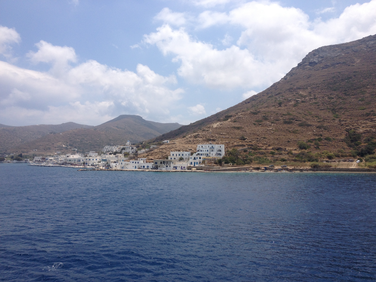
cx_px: 188
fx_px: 380
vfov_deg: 40.7
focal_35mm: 35
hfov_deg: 52.6
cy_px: 141
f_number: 2.4
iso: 50
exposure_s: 1/2762
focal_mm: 4.28
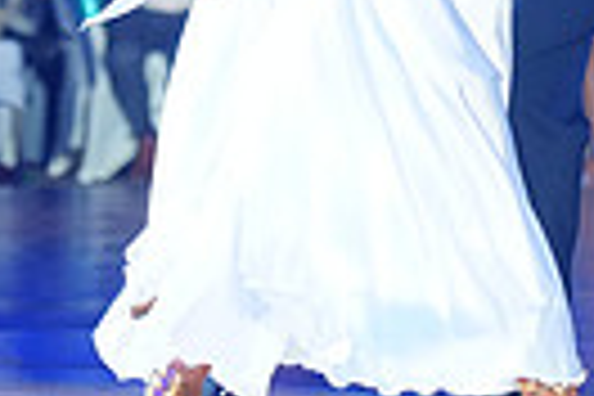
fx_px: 6748
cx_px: 320
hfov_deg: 5.0
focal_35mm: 409
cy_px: -344
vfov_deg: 3.3
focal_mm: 93
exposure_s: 1/320
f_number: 4
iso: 2000
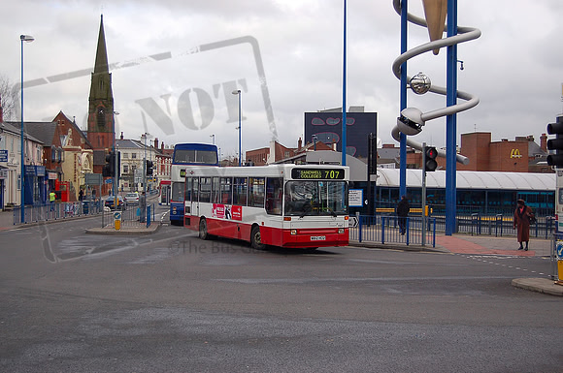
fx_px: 796
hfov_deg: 38.9
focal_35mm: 51
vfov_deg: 26.4
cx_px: 282
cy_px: 186
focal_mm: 34
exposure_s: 1/1000
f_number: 4.5
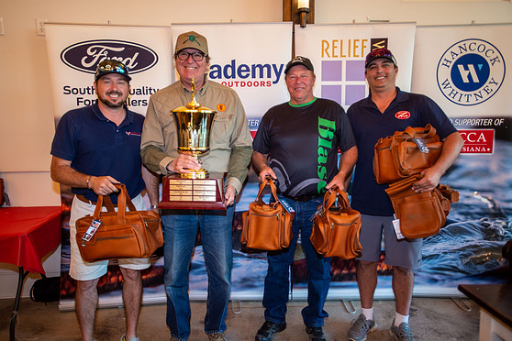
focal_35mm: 27
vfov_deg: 47.9
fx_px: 384
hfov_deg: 67.4
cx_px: 257
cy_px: 175
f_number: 2.8
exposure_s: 1/60
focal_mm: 26
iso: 800
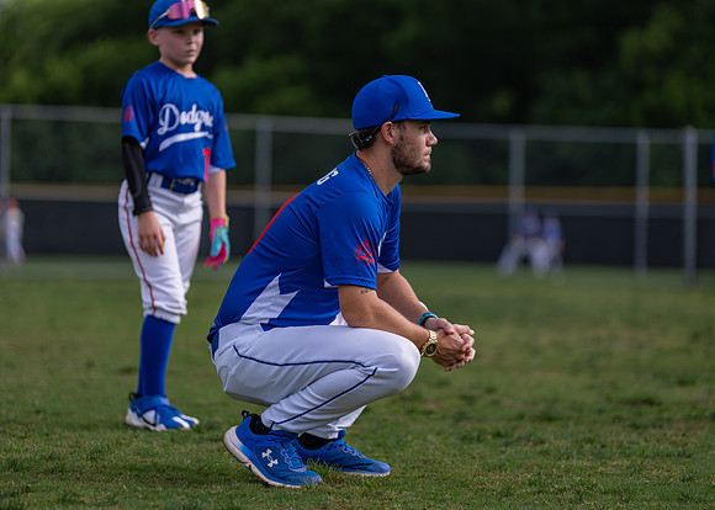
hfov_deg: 12.1
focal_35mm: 166
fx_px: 3366
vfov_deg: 8.7
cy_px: 255
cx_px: 358
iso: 100
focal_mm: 156
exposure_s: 1/2000
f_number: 2.8
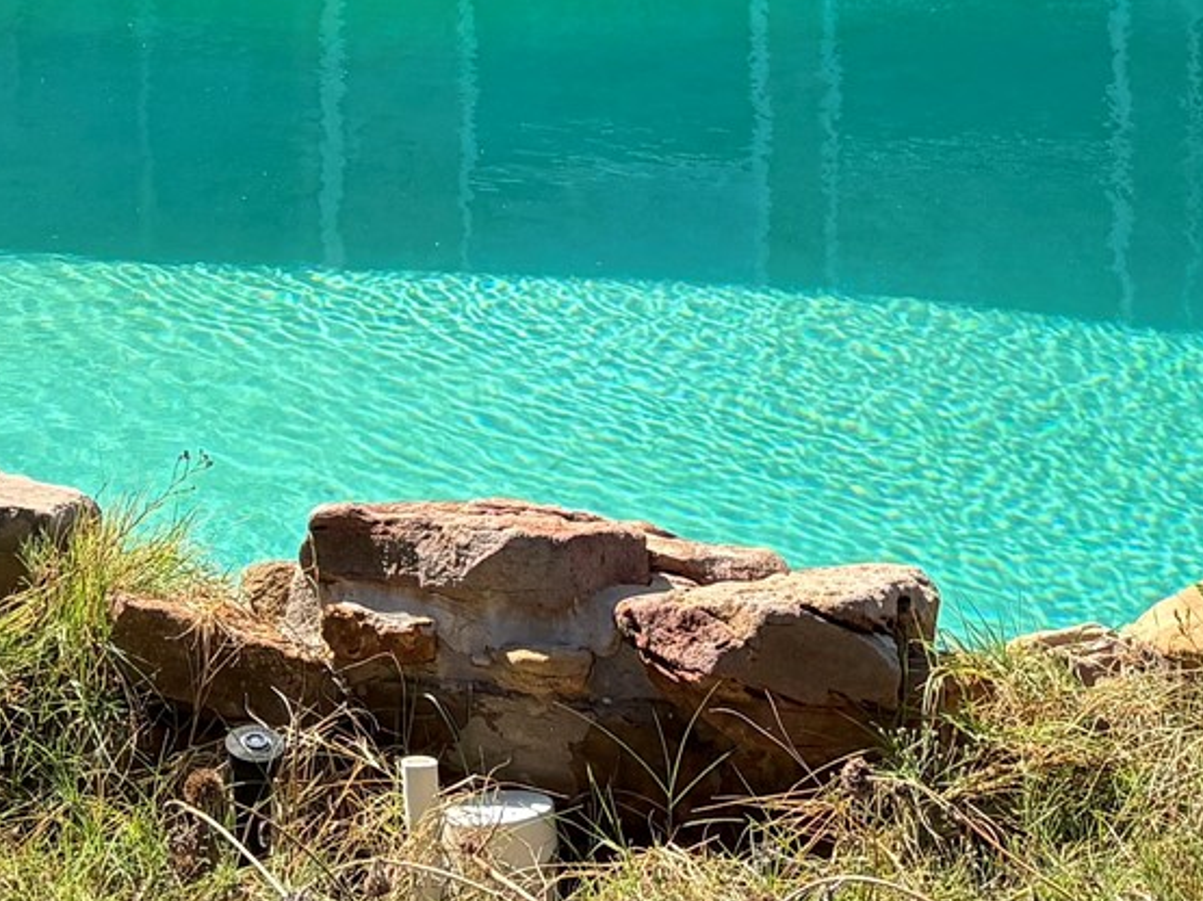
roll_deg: +1.8
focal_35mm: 96
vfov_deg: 13.8
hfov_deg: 20.3
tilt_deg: +0.3
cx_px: 353
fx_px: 3336
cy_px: -693
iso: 64
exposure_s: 1/1901
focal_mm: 5.96
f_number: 1.6
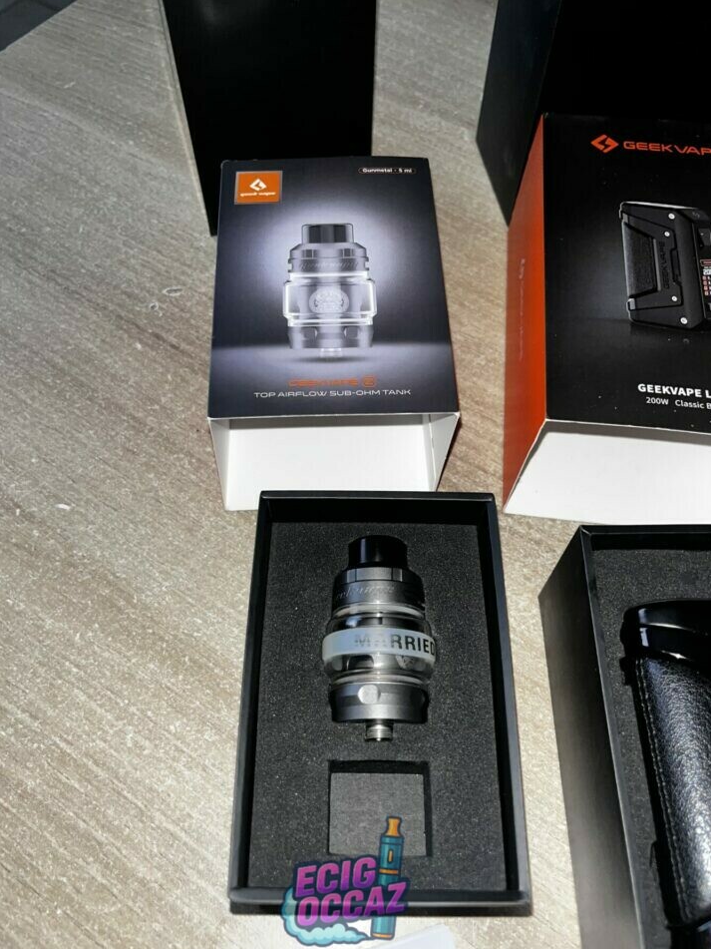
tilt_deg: -59.7
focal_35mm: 28
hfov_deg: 49.7
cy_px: 462
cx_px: 349
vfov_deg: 63.4
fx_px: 767
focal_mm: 5.1
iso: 50
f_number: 1.6
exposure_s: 1/28
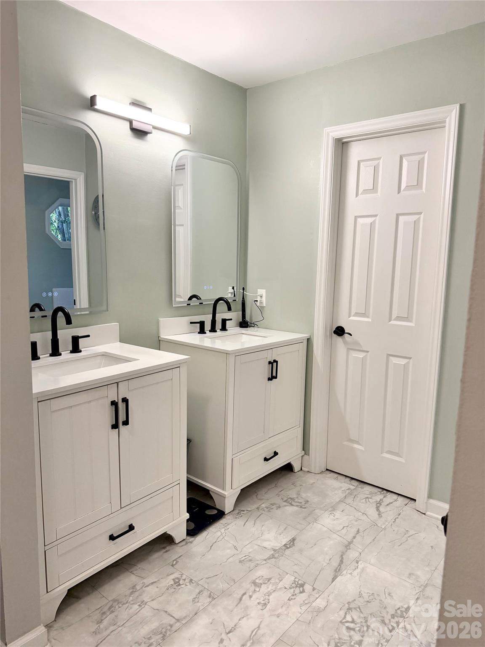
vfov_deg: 71.6
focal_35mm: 24
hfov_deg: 56.8
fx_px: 448
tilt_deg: -7.4
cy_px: 324
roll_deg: -1.3
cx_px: 242
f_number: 1.78
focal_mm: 6.76
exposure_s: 1/220
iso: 200
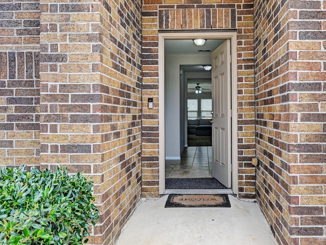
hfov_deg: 58.4
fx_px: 288
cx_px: 198
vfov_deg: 45.9
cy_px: 115
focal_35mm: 31
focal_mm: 25.5
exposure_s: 1/80
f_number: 8
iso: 400
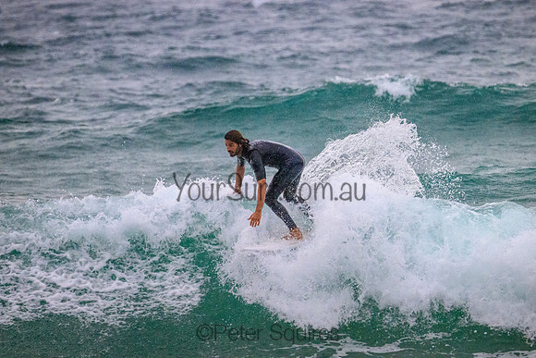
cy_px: 156
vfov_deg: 2.0
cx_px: 302
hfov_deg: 3.0
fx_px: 10068
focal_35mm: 676
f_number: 11
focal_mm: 600
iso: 7200
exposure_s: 1/2000
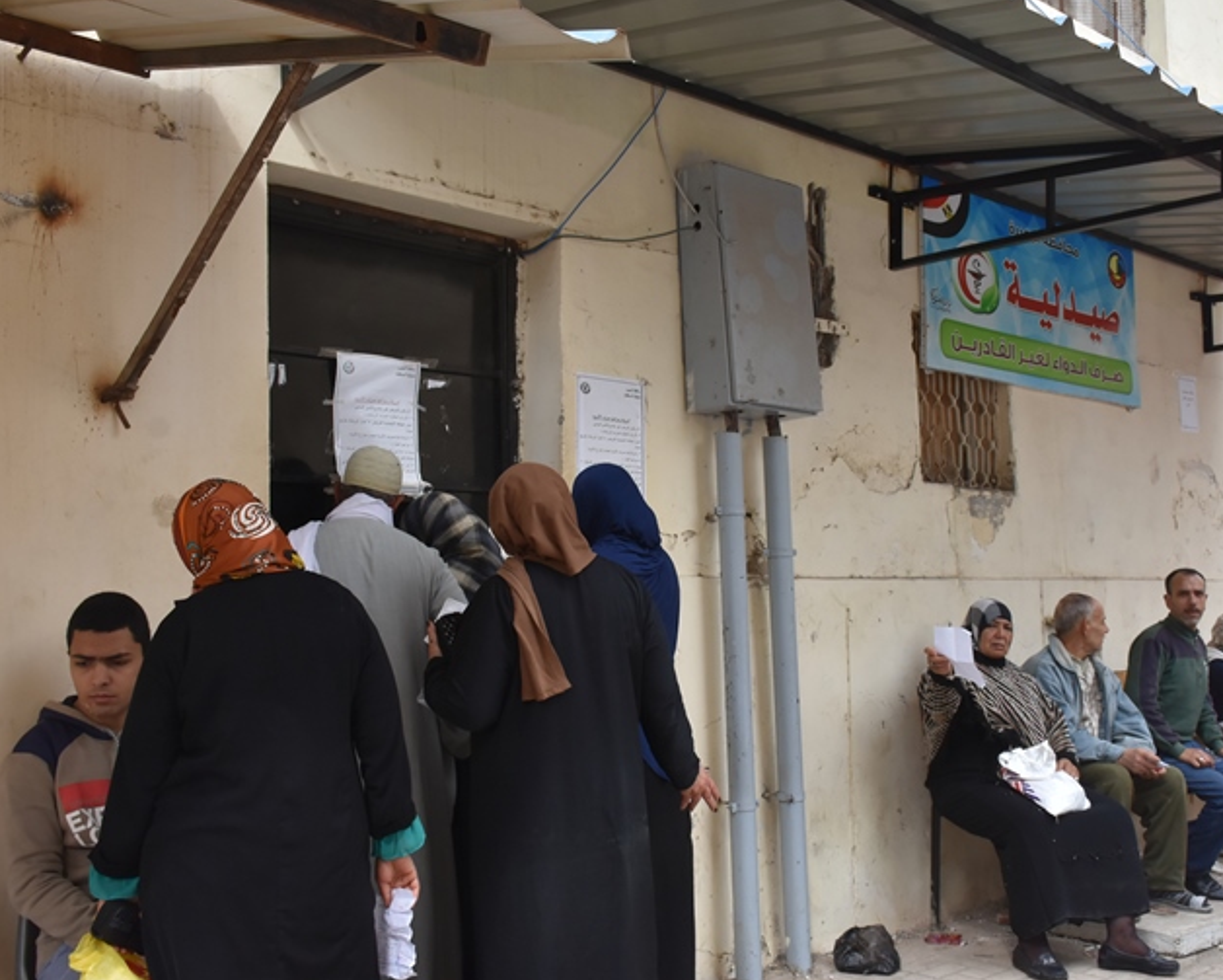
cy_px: 487
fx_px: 1433
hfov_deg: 46.1
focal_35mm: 40
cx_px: 682
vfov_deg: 37.7
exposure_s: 1/500
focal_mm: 23
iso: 720
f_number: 8
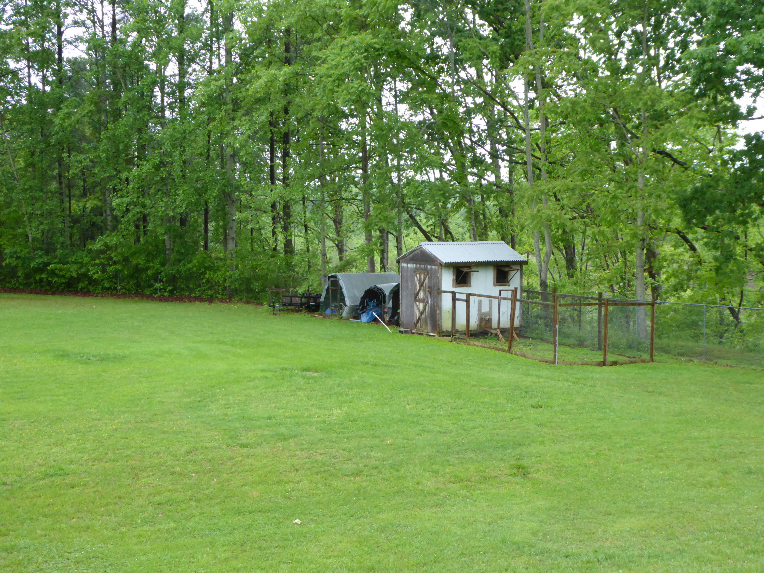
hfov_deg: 40.4
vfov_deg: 30.9
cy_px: 286
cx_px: 382
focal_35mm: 47
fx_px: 1037
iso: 500
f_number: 4
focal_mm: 8.4
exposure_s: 1/60
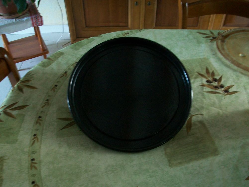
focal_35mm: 34
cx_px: 124
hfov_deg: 54.0
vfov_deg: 41.8
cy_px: 94
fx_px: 245
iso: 160
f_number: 2.8
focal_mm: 5.7
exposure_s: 1/8
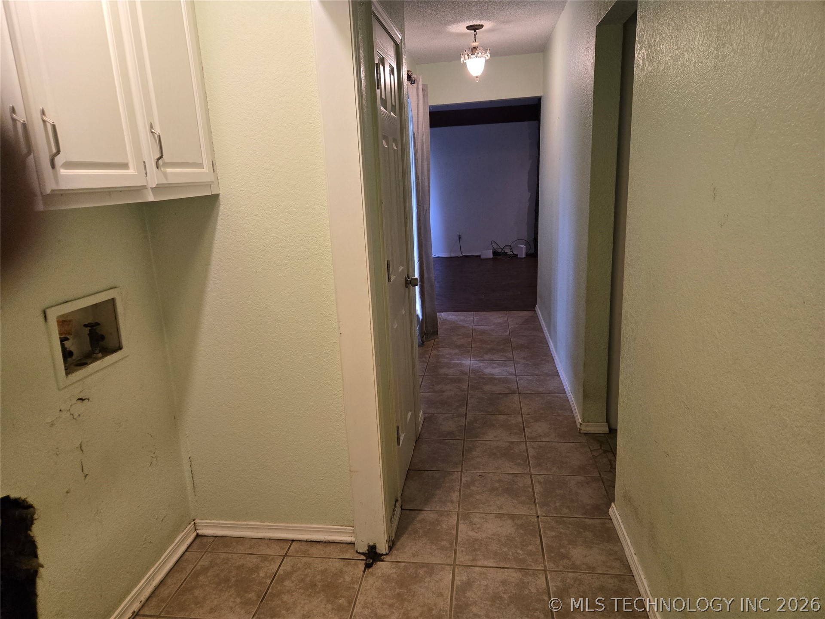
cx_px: 412
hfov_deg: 73.9
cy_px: 310
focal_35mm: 23
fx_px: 548
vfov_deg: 58.9
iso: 320
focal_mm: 5.4
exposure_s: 1/120
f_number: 1.8
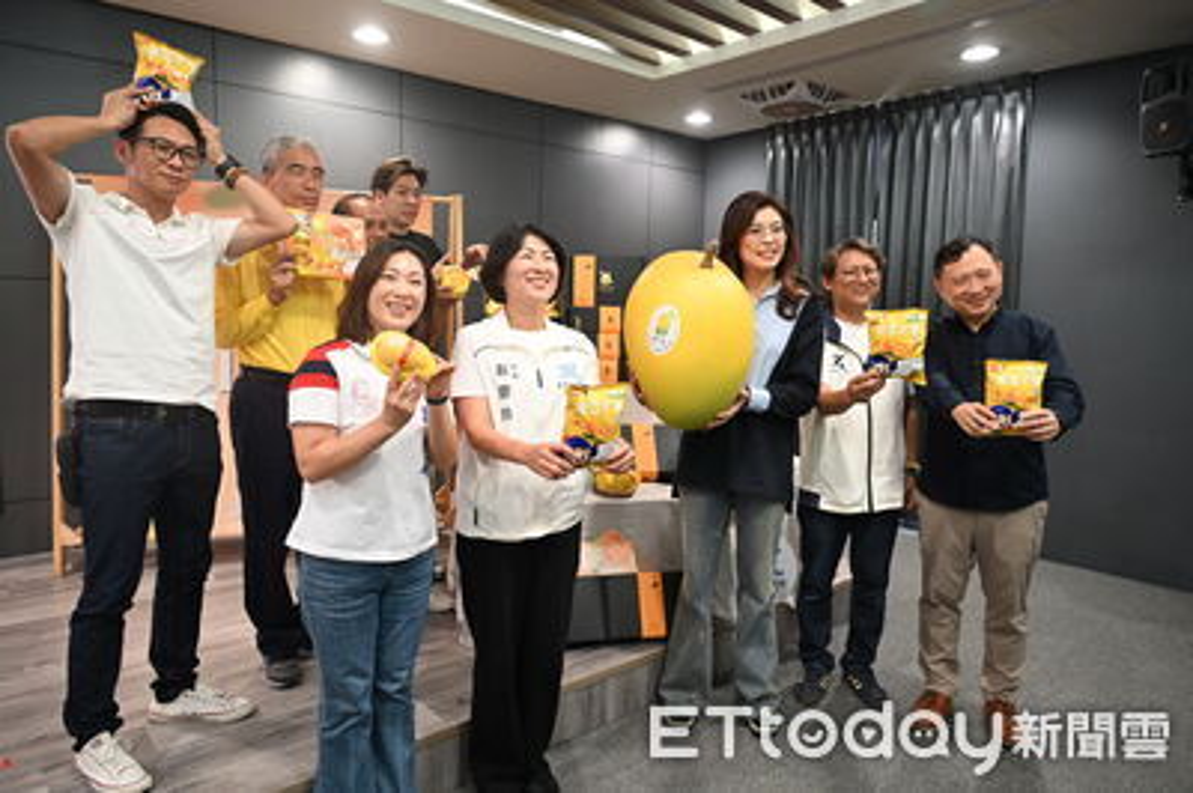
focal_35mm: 24
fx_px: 795
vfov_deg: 53.1
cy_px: 396
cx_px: 596
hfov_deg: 73.8
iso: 1800
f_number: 4
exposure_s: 1/125
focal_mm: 24
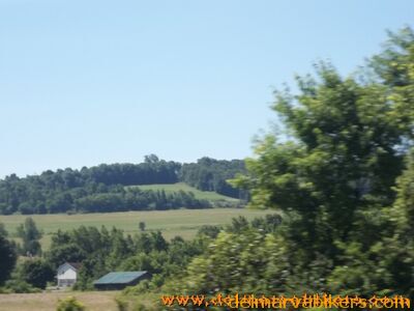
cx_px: 207
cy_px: 156
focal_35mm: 135
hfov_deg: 14.6
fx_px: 1615
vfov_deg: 11.0
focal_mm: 24.5
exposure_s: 1/250
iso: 80
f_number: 5.9
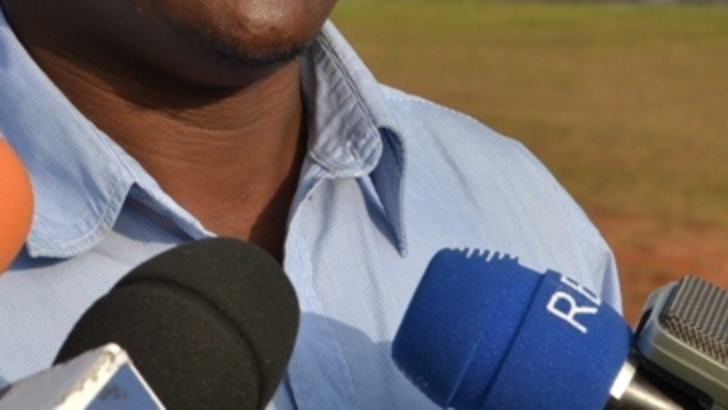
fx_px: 4171
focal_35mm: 216
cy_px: 81
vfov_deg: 5.6
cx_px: 156
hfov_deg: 10.0
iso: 100
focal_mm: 50
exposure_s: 1/250
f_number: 8
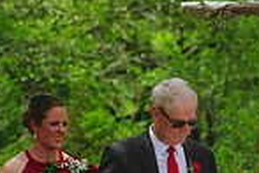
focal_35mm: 403
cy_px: 253
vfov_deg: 3.4
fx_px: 2899
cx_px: 469
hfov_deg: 5.0
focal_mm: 102
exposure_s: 1/800
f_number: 3.2
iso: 160
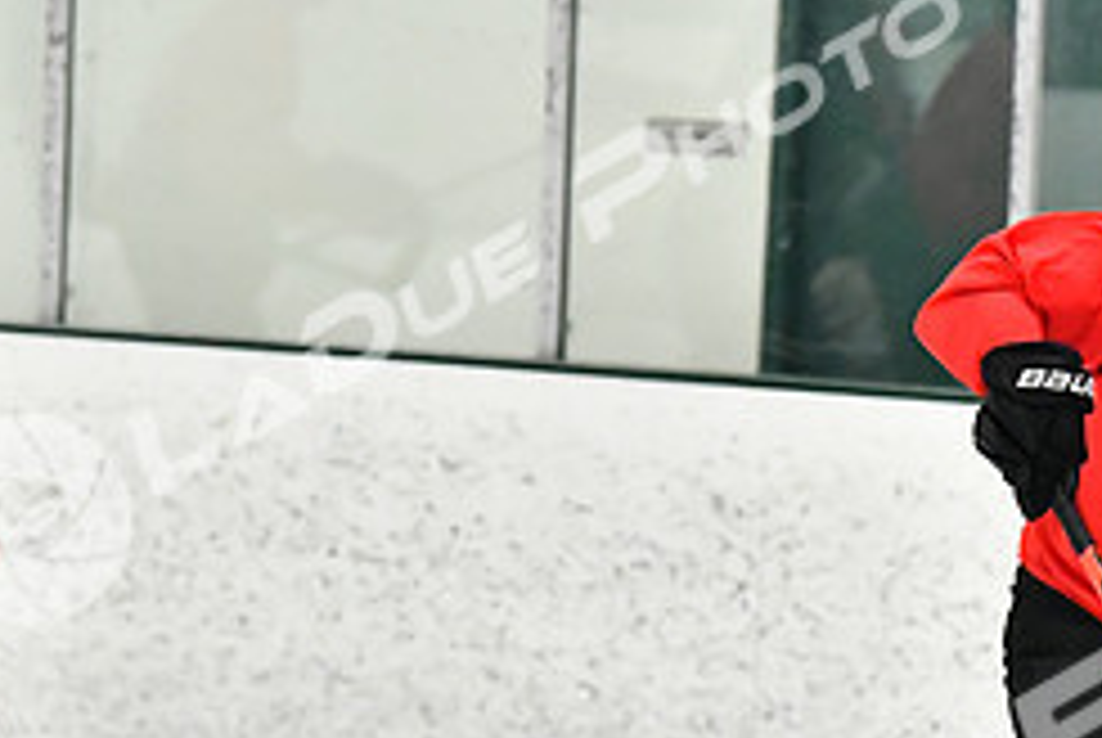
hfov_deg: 4.5
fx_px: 14128
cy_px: 754
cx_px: 963
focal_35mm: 461
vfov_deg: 3.0
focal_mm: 130
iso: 6400
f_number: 2.8
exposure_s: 1/1600
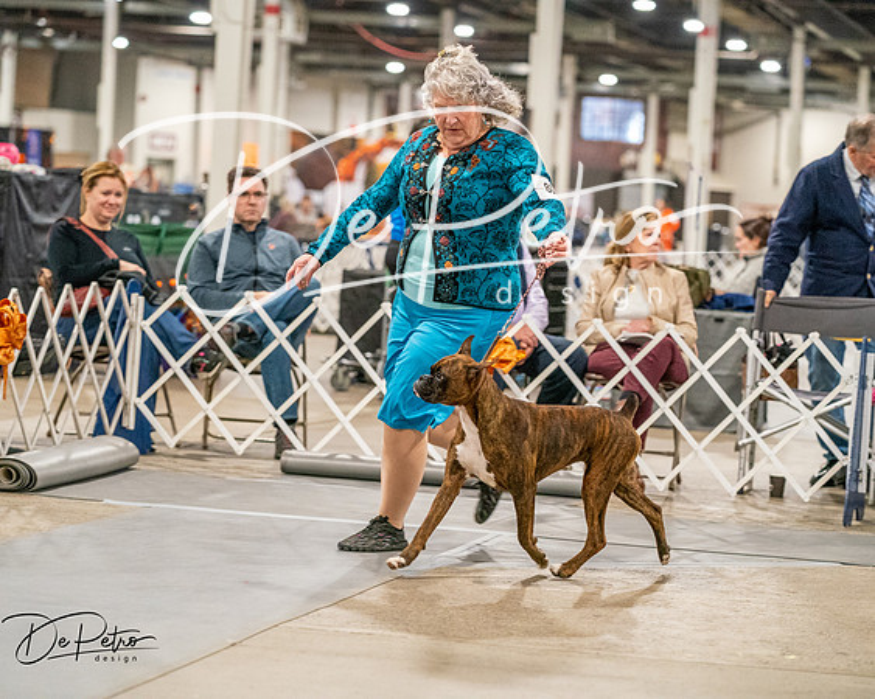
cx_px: 438
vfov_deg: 12.2
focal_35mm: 126
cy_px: 350
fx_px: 3265
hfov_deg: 15.3
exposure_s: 1/250
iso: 6400
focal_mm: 112
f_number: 3.5
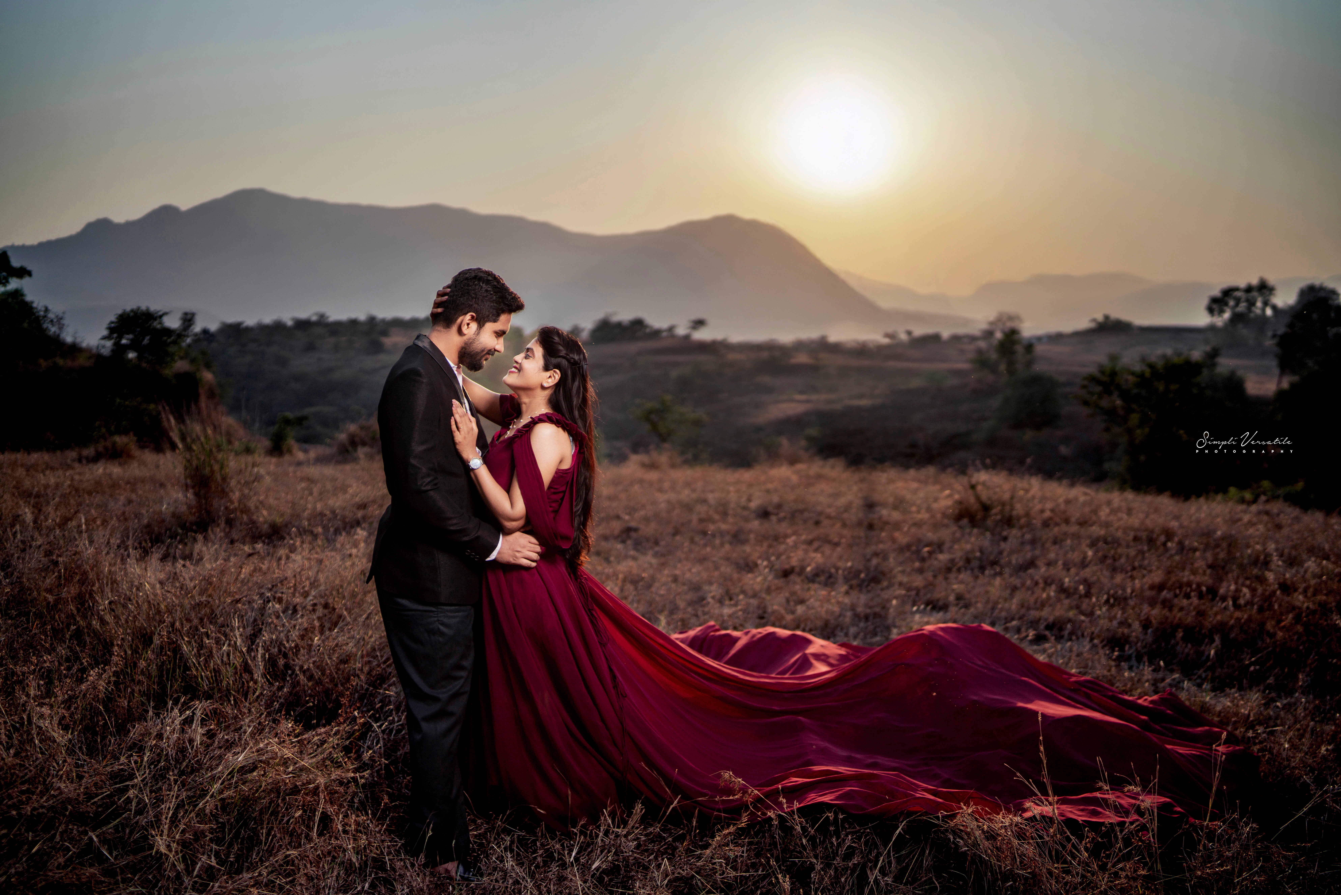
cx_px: 670
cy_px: 448
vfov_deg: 37.9
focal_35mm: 35
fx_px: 1304
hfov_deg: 54.4
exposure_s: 1/6400
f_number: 1.4
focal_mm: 35
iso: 100
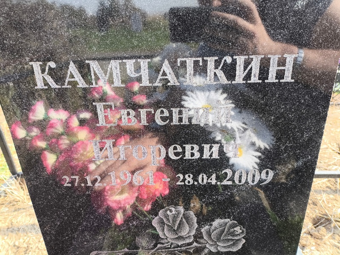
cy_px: 128
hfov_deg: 69.4
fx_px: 246
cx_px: 170
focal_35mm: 25
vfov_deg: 54.9
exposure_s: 1/203
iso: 50
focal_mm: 4.71
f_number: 1.7
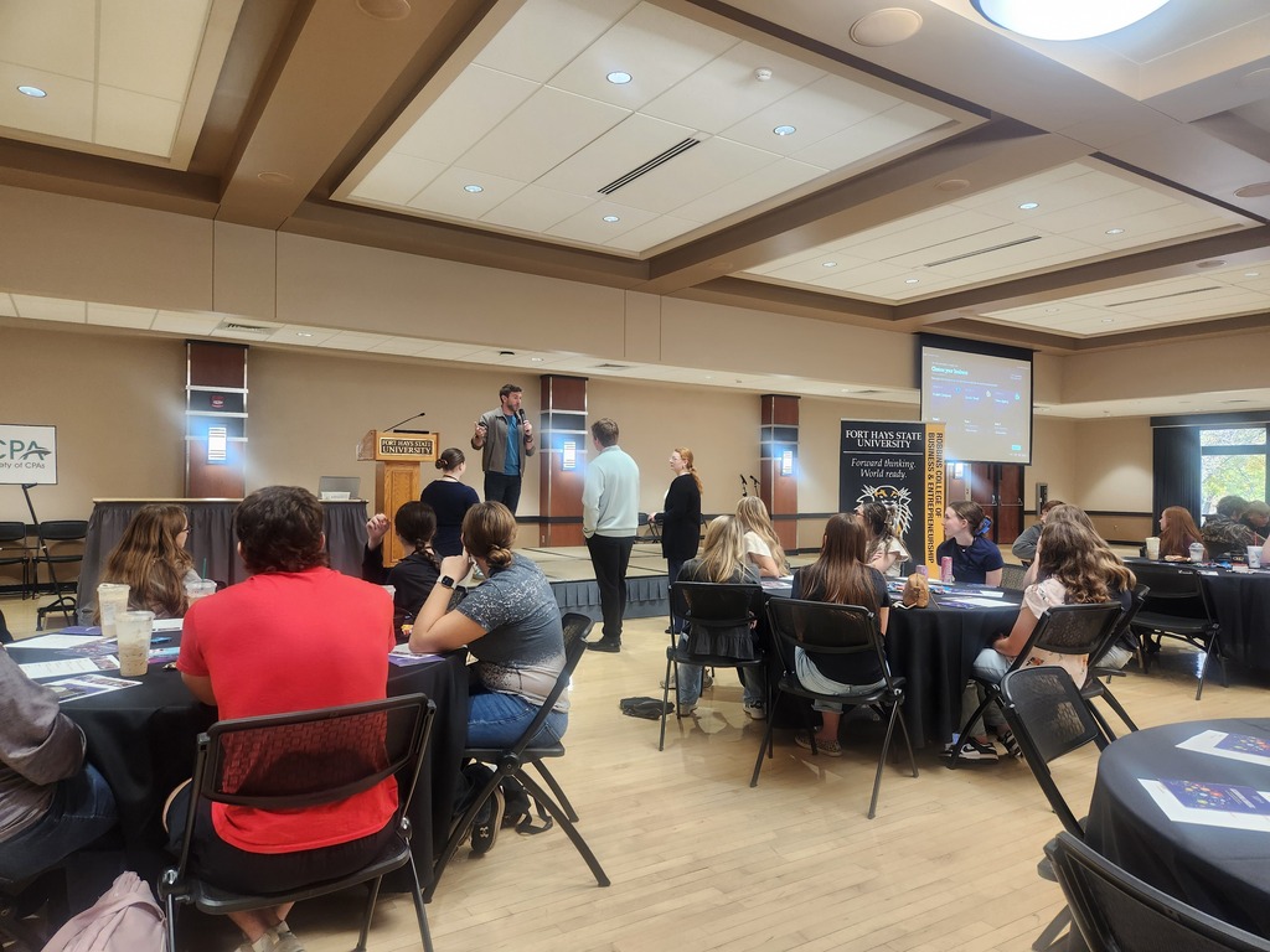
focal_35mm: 23
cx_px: 635
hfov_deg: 73.9
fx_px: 844
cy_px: 476
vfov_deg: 58.9
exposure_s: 1/120
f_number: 1.8
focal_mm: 5.4
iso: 160
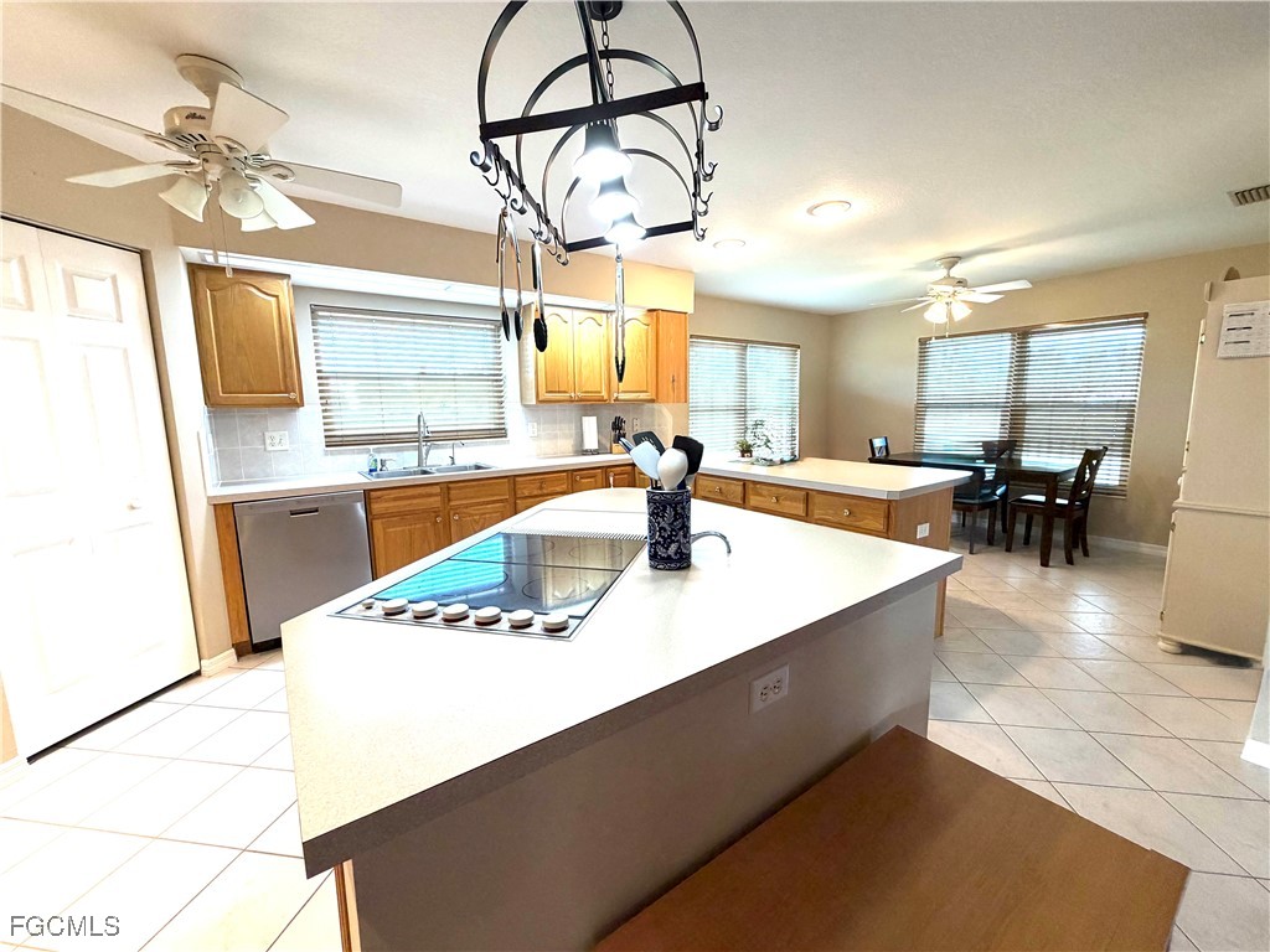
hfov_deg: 102.1
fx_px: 514
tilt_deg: -7.7
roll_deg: +1.3
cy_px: 476
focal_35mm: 14
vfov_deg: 85.7
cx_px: 635
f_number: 2.2
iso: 200
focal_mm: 2.22
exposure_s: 1/120
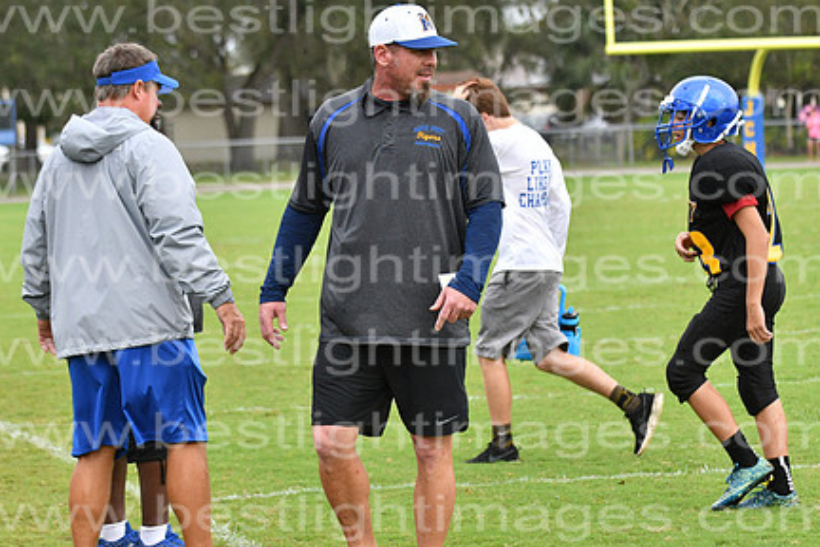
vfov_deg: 4.9
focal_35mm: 282
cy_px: 311
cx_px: 402
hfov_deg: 7.3
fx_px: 6423
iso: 800
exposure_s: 1/2500
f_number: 3.5
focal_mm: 140
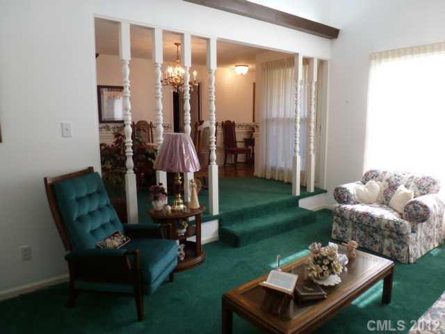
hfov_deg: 71.6
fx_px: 309
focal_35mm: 24
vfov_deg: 56.8
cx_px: 222
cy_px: 167
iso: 200
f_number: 3.3
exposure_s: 1/60
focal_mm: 4.3
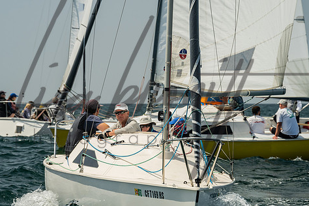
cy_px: 81
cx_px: 143
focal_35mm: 162
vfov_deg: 8.5
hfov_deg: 12.7
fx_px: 1390
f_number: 6.3
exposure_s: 1/800
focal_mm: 120
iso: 320
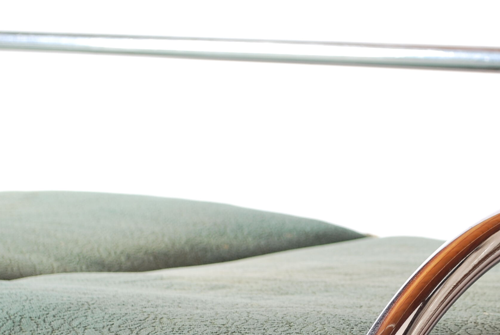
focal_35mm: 138
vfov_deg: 9.9
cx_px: 448
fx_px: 1919
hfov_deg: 14.7
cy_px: 314
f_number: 5.6
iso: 100
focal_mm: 40
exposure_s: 1/100
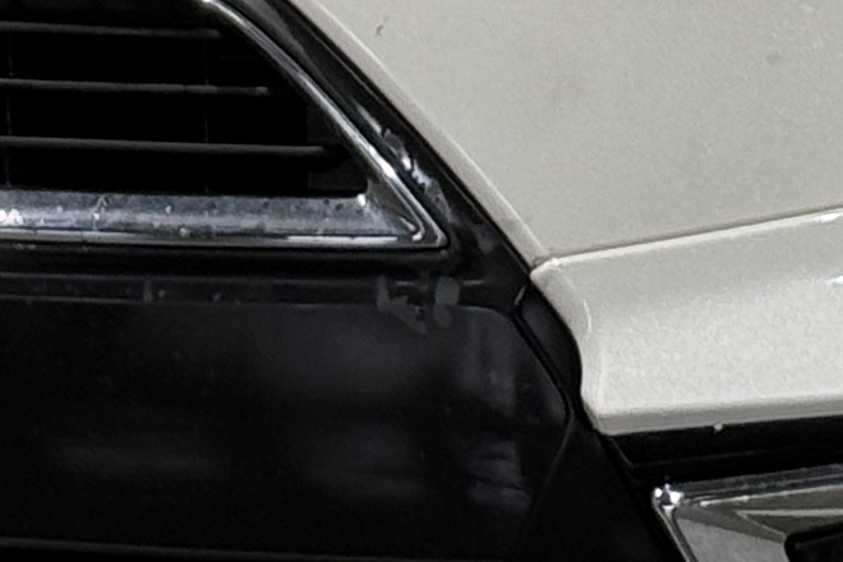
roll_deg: -0.7
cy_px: -430
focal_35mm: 305
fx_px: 7142
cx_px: 1032
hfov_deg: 6.7
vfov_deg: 4.5
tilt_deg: +1.1
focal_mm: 6.76
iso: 64
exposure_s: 1/60
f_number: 1.78
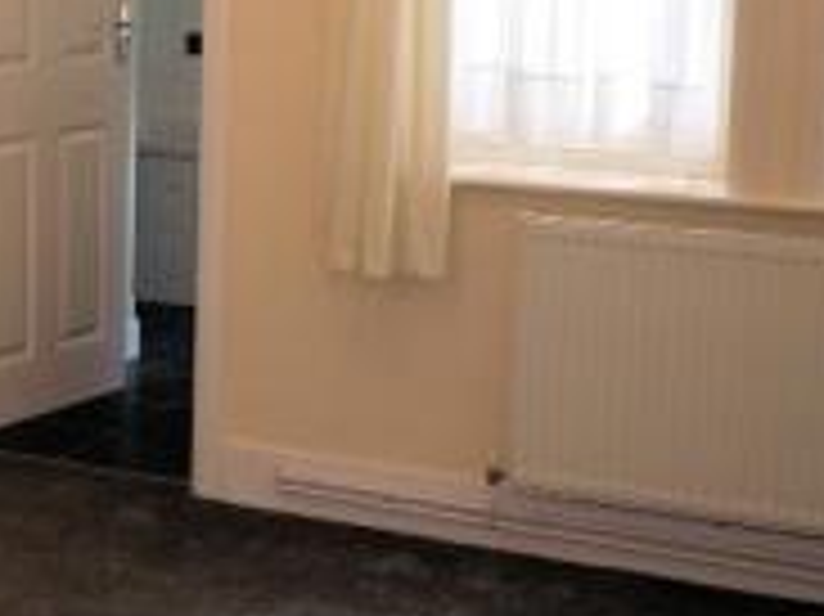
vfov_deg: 16.5
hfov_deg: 20.7
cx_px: -142
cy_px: 137
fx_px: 2117
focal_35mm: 89
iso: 160
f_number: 2.5
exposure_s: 1/60
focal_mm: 14
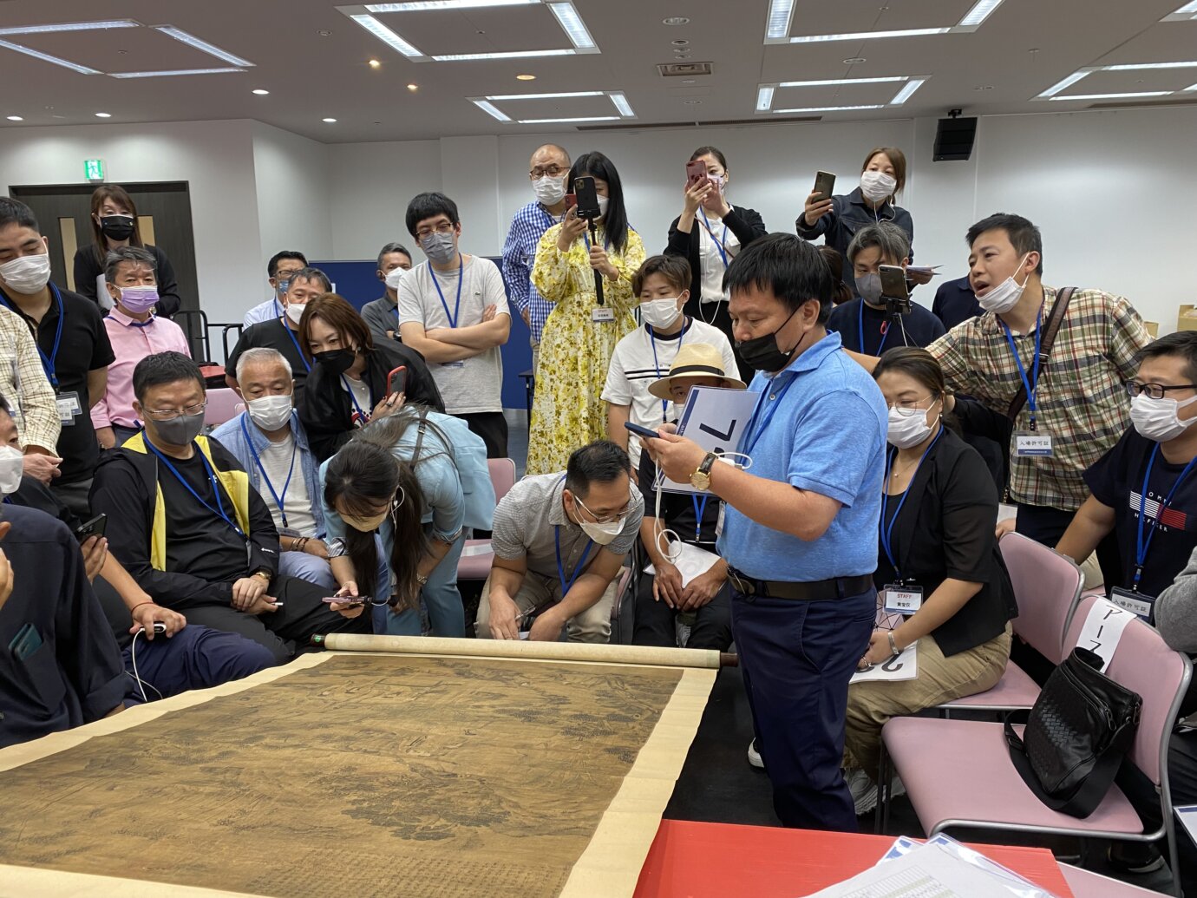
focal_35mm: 26
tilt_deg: -11.3
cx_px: 598
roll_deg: +1.0
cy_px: 449
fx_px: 899
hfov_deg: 67.3
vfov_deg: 53.1
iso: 80
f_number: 1.8
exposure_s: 1/60
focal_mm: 4.25
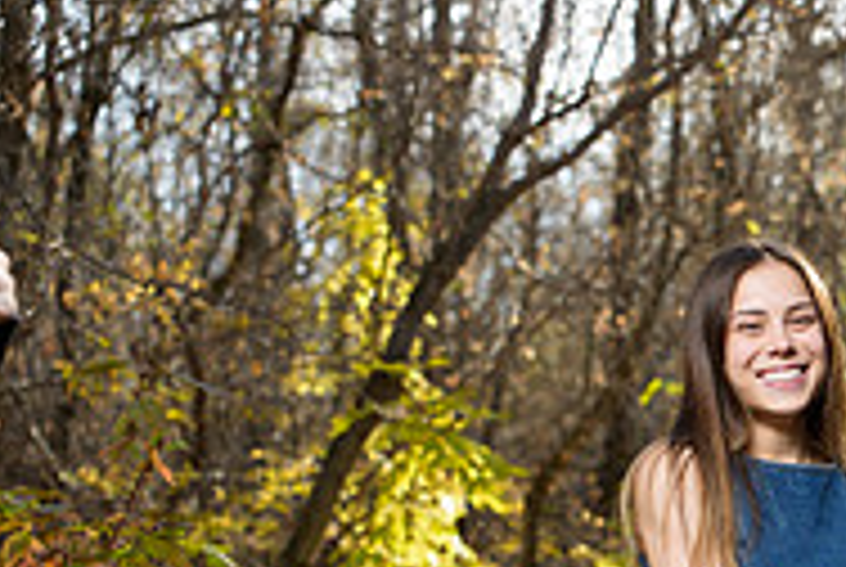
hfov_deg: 12.6
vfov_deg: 8.8
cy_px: 749
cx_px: 1296
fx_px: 3625
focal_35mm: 154
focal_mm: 50
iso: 400
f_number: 3.5
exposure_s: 1/160
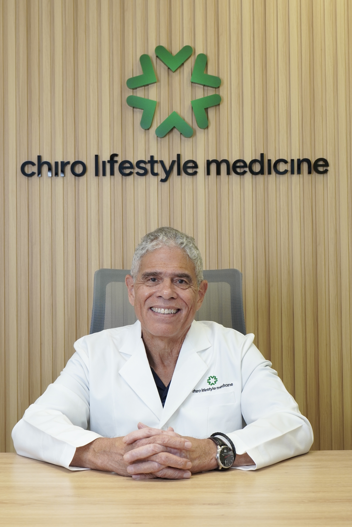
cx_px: 176
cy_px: 264
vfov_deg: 43.6
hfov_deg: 29.9
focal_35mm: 45
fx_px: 660
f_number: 4.5
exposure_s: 1/100
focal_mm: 30
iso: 500
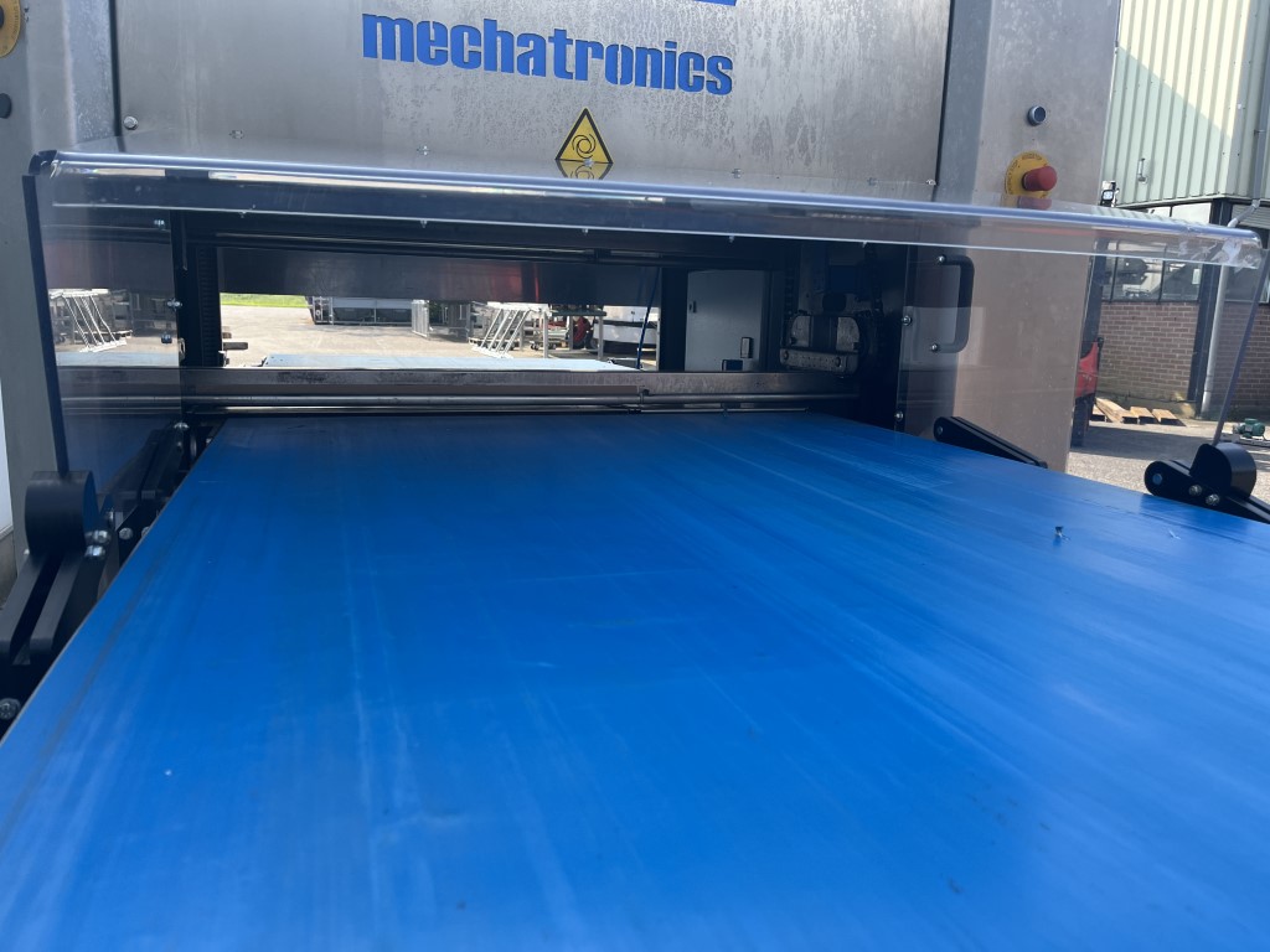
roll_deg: -0.4
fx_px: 954
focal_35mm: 26
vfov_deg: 53.1
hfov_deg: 67.3
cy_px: 476
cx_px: 635
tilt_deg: -9.6
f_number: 1.6
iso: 50
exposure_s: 1/701
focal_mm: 5.1
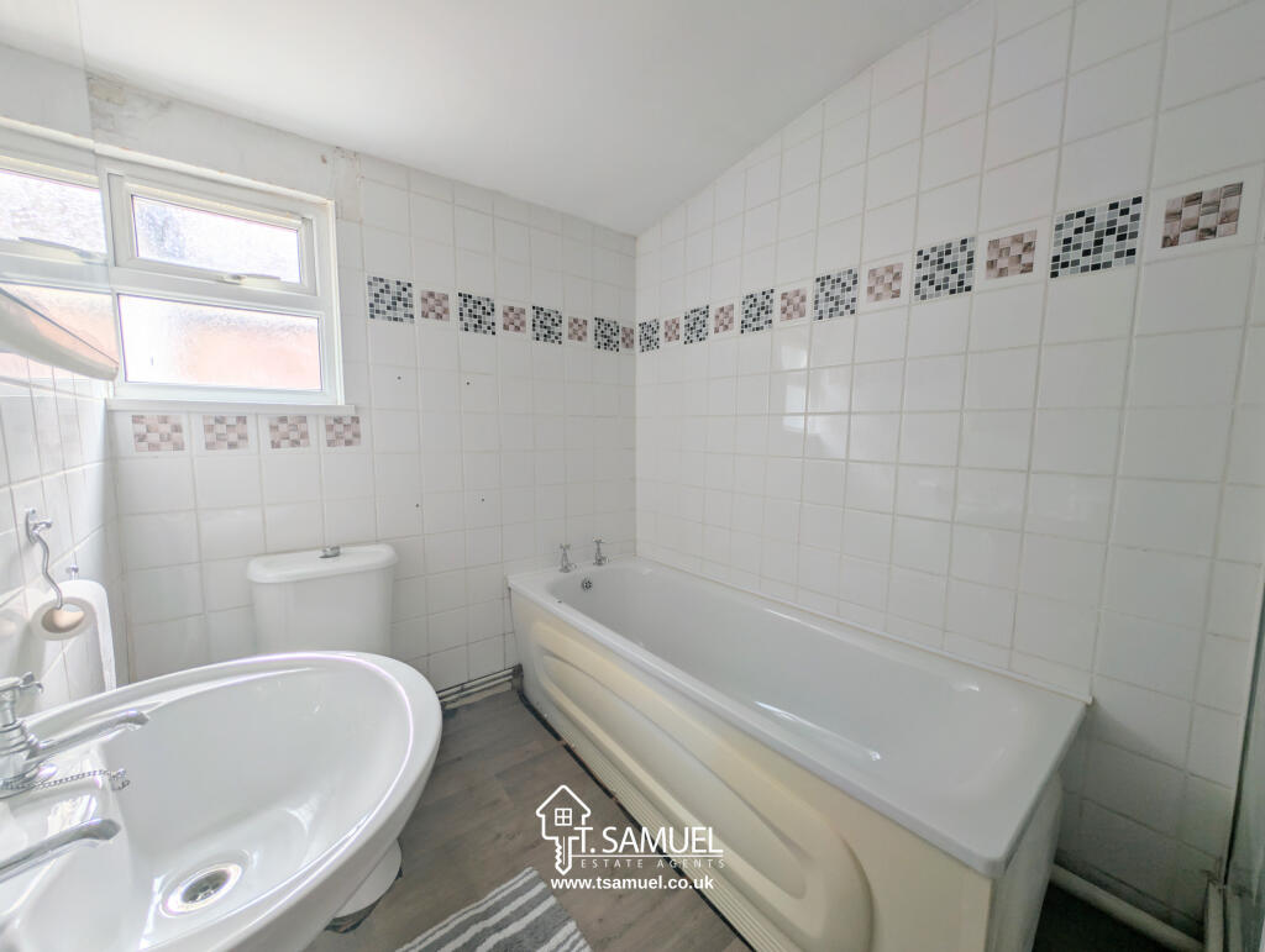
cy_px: 476
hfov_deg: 110.5
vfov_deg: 94.6
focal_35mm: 12
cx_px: 632
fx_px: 439
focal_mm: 2.23
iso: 36
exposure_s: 1/51.3
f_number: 1.95
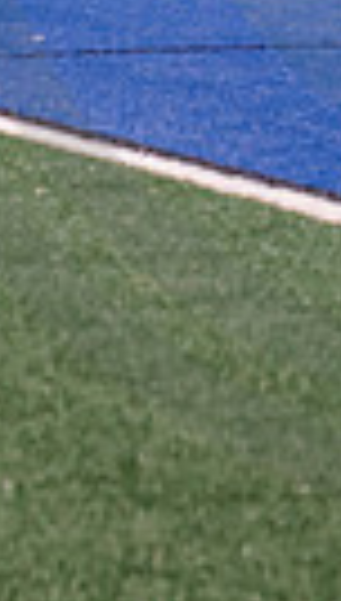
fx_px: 7412
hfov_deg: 2.6
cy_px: -273
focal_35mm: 464
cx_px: 410
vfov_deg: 4.6
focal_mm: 70
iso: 2500
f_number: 4
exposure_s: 1/160
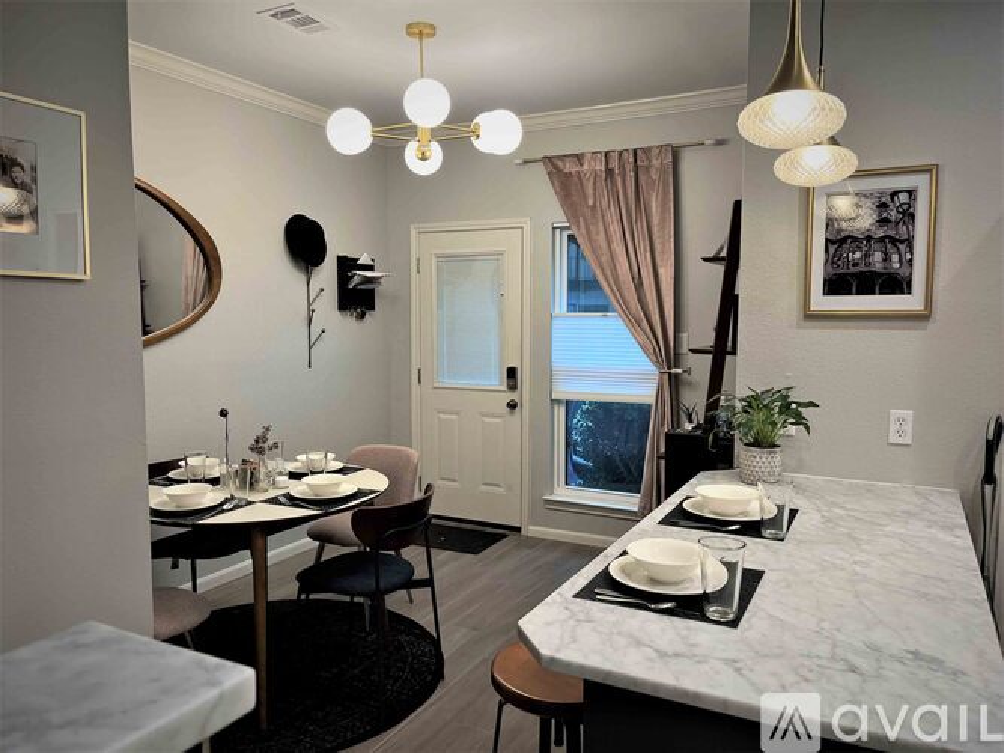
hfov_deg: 67.3
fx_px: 754
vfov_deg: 53.0
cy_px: 376
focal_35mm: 26
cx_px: 502
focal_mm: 5.1
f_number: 1.6
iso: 125
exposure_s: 1/120
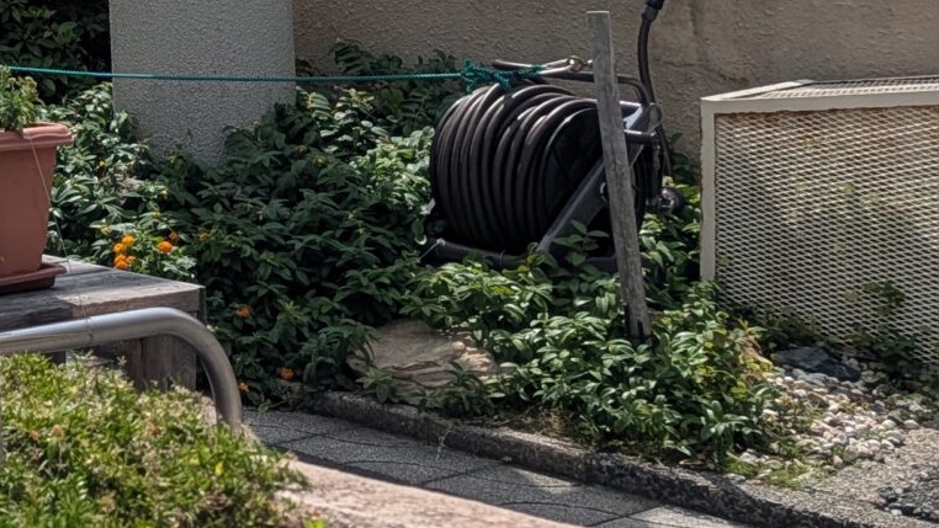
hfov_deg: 19.7
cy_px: -487
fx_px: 2192
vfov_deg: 12.3
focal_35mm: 88
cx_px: -609
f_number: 1.68
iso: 22
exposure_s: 1/19608
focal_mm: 6.9
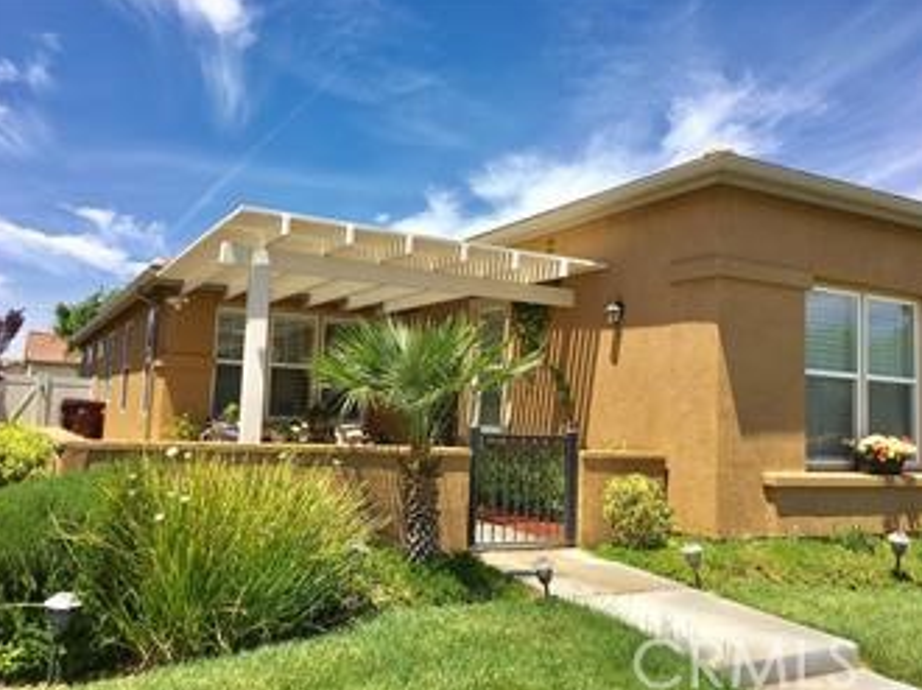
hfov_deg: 60.0
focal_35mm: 30
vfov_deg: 46.7
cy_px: 346
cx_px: 454
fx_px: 798
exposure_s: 1/1451
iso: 25
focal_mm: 4.15
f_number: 2.2
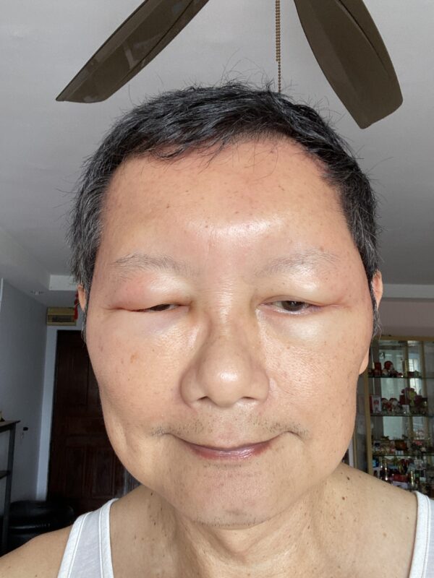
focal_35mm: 30
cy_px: 289
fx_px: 502
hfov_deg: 46.8
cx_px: 217
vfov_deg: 60.0
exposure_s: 1/122
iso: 80
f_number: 2.2
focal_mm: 2.71
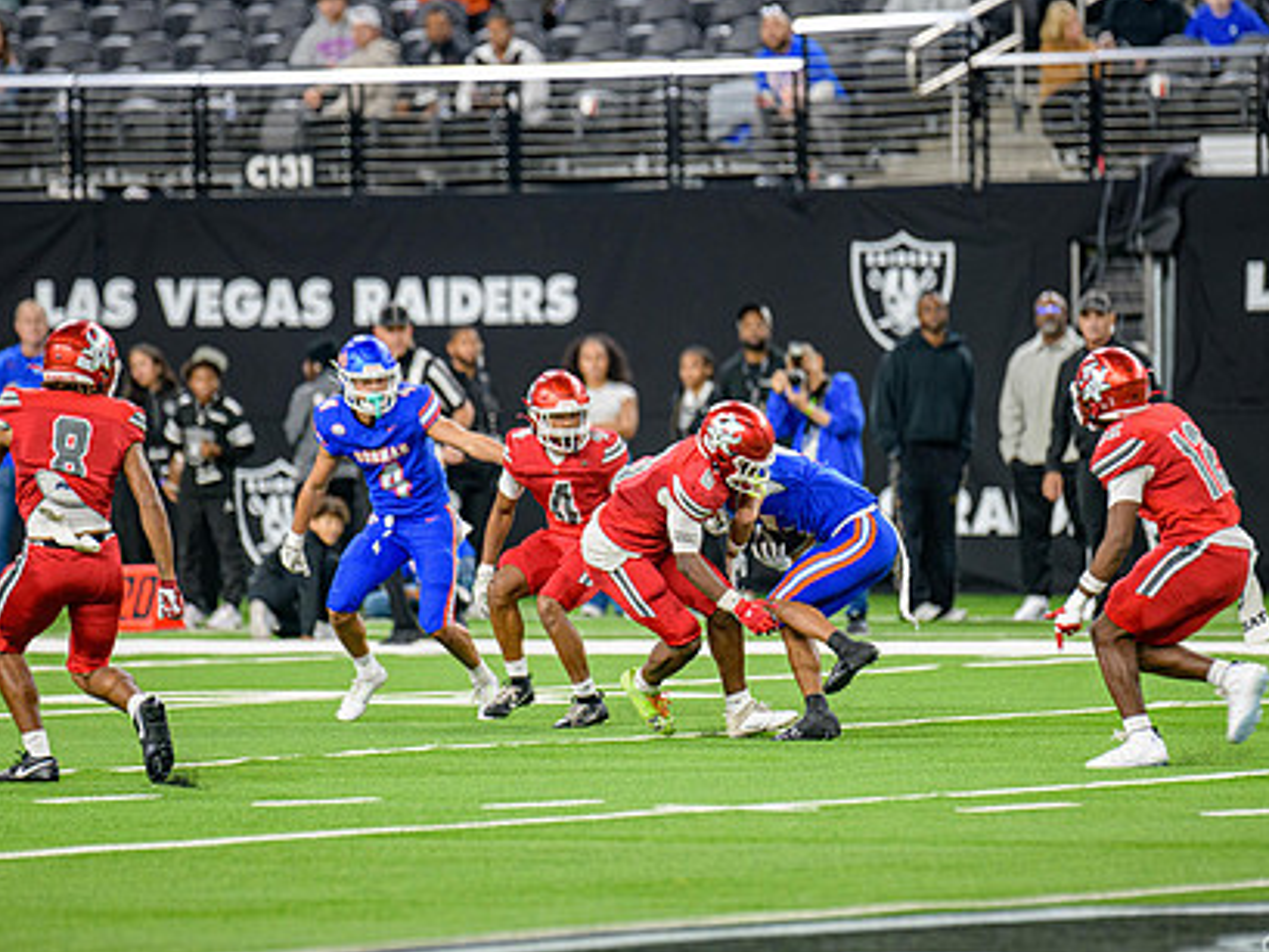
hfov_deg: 5.8
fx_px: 12505
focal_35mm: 341
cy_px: 560
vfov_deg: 4.4
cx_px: 695
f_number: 2.8
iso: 1000
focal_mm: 250
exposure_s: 1/400
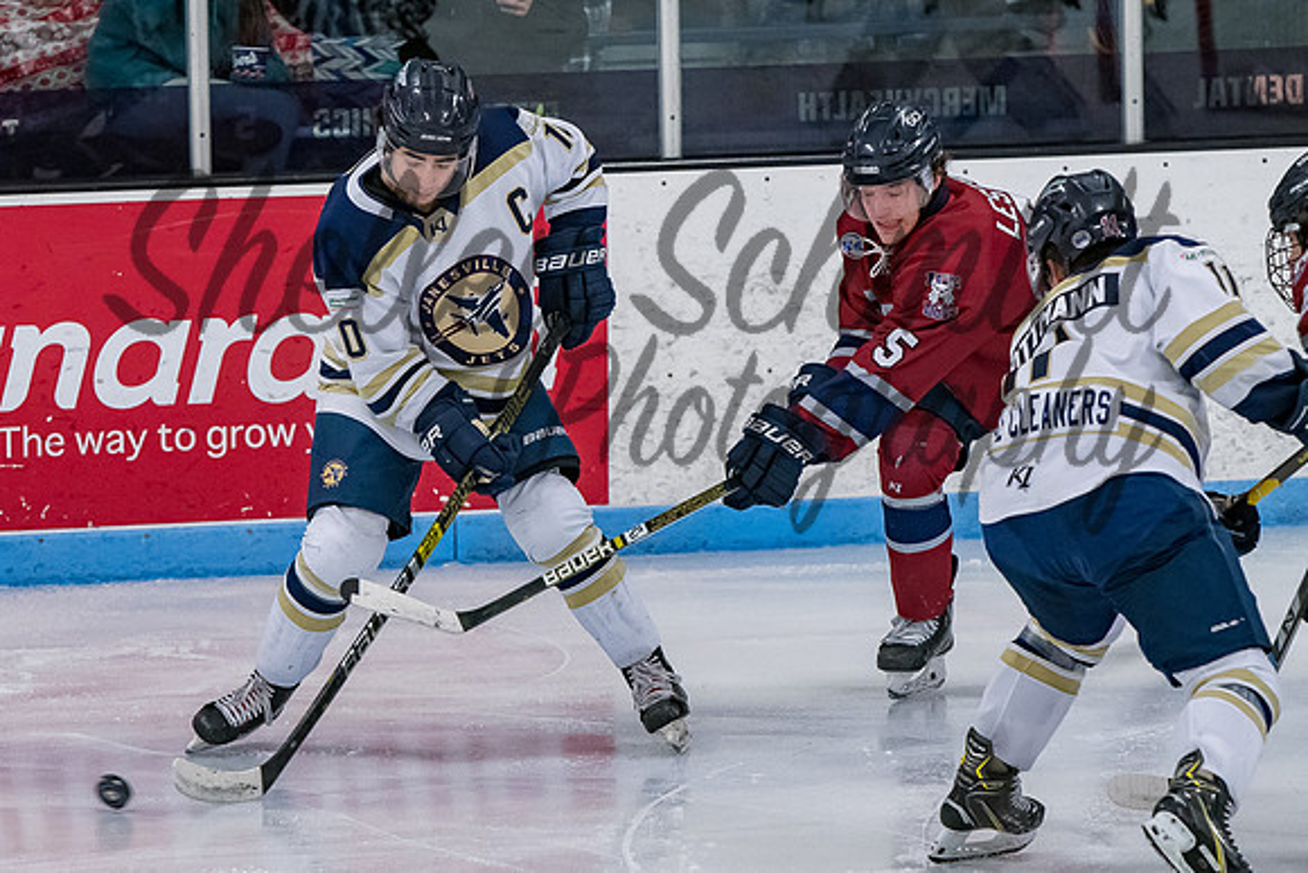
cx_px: 472
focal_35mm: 297
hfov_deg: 6.9
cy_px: 400
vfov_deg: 4.6
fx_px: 10803
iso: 2500
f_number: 3.5
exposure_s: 1/800
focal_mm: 155
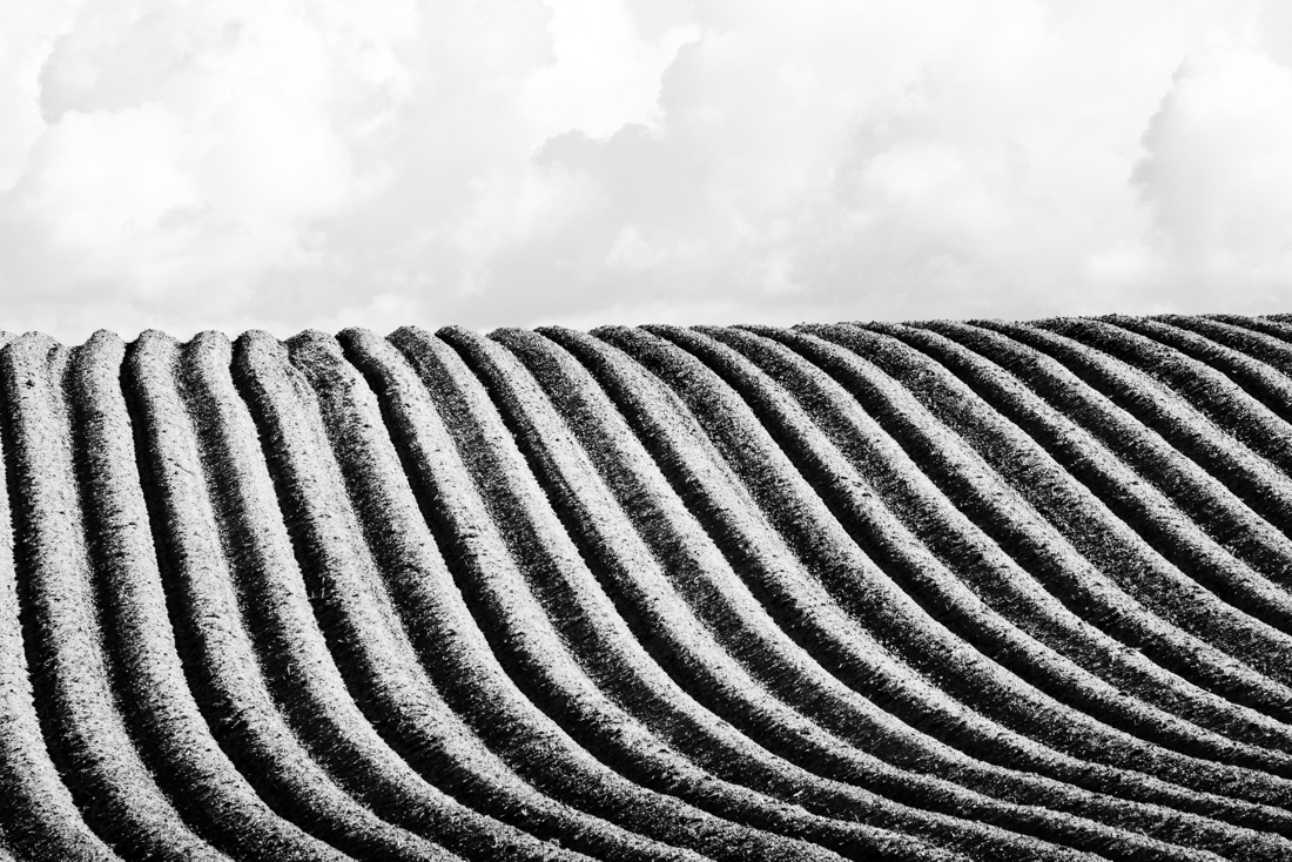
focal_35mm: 300
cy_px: 431
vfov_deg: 4.6
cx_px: 646
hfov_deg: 6.9
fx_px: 10769
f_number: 18
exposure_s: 1/500
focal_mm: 300
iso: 640
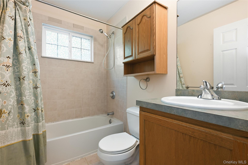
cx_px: 124
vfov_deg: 73.7
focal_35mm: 16
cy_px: 82
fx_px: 110
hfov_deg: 96.7
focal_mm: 16
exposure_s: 2
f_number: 11
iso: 100
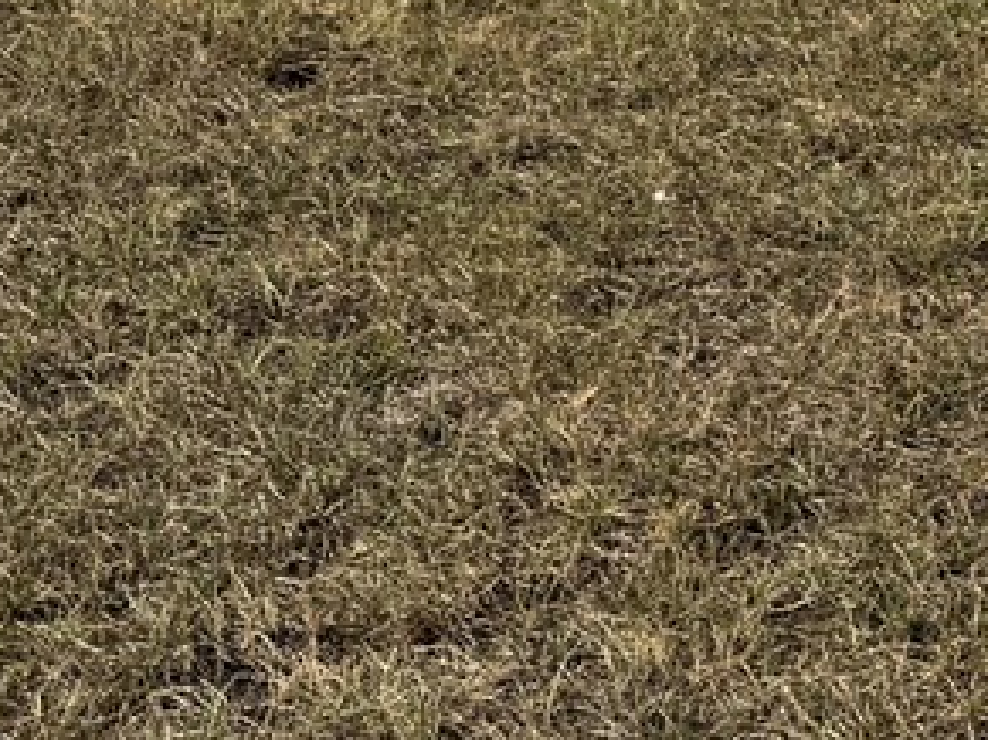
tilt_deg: -2.3
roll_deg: -1.2
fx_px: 3766
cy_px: -177
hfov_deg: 12.9
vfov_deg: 11.0
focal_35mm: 132
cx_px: 1993
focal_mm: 6.76
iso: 80
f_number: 1.78
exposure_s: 1/5319
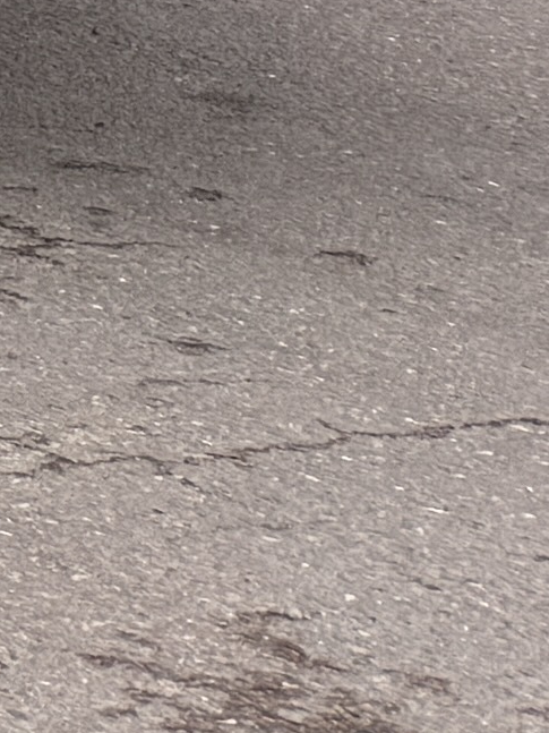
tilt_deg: +1.1
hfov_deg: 5.2
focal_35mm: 212
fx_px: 4484
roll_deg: +0.4
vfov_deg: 8.5
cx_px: -2421
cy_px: -1014
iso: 80
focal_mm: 6.76
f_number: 1.78
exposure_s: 1/1337
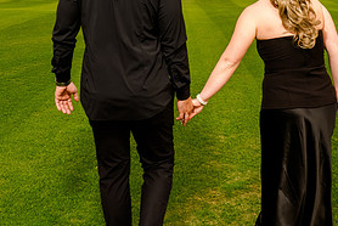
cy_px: 24
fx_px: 470
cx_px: 188
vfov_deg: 26.2
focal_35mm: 50
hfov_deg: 39.5
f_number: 5.6
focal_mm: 24
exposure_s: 1/250
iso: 400
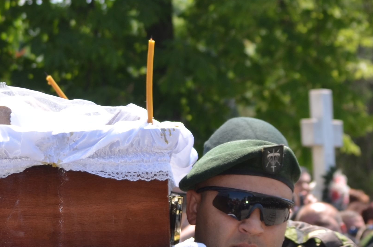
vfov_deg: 5.4
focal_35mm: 254
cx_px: 126
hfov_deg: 8.1
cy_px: 235
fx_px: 2621
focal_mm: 55
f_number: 6.3
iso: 100
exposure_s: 1/200
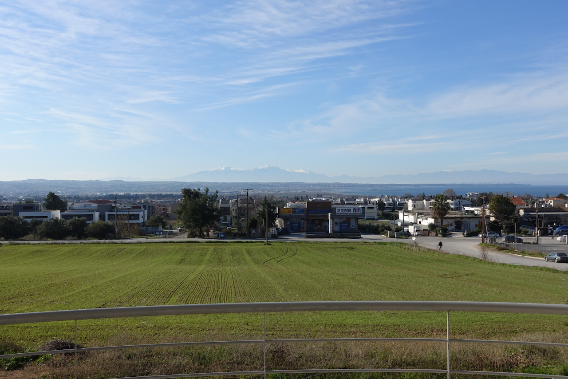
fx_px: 584
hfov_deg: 51.9
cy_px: 190
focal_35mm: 37
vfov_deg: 36.0
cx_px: 284
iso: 125
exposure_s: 1/640
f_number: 5.6
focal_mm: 13.72
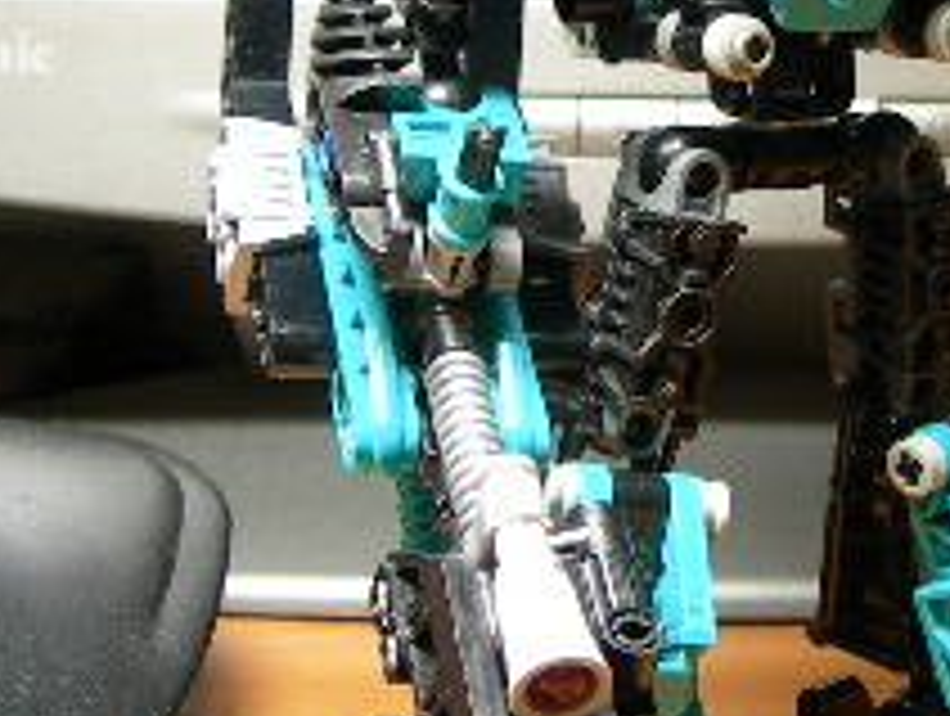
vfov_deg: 12.9
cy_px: 131
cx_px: 756
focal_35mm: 115
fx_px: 3161
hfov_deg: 17.0
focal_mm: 7.8
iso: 50
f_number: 2.8
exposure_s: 1/9.4
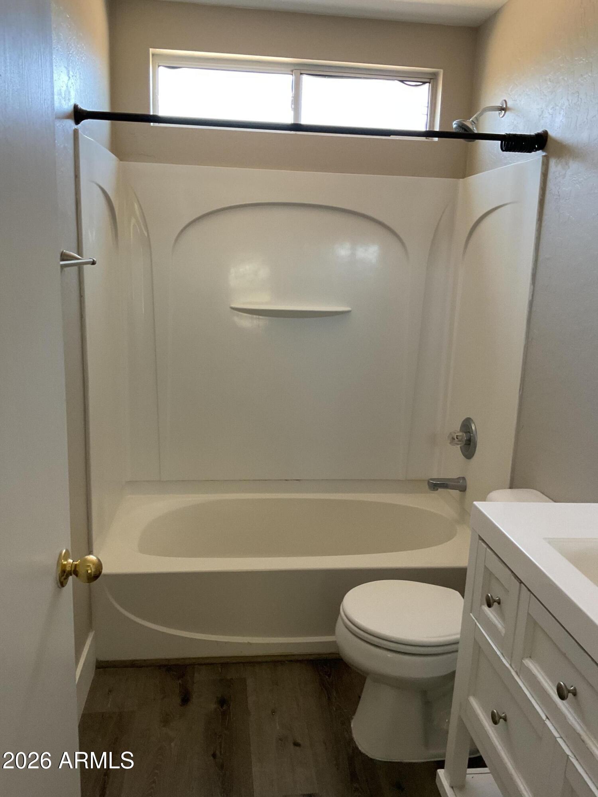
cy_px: 398
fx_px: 668
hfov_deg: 48.2
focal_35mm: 29
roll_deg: -2.7
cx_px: 299
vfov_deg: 61.7
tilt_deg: -12.5
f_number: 1.8
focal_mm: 3
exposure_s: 1/60
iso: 100
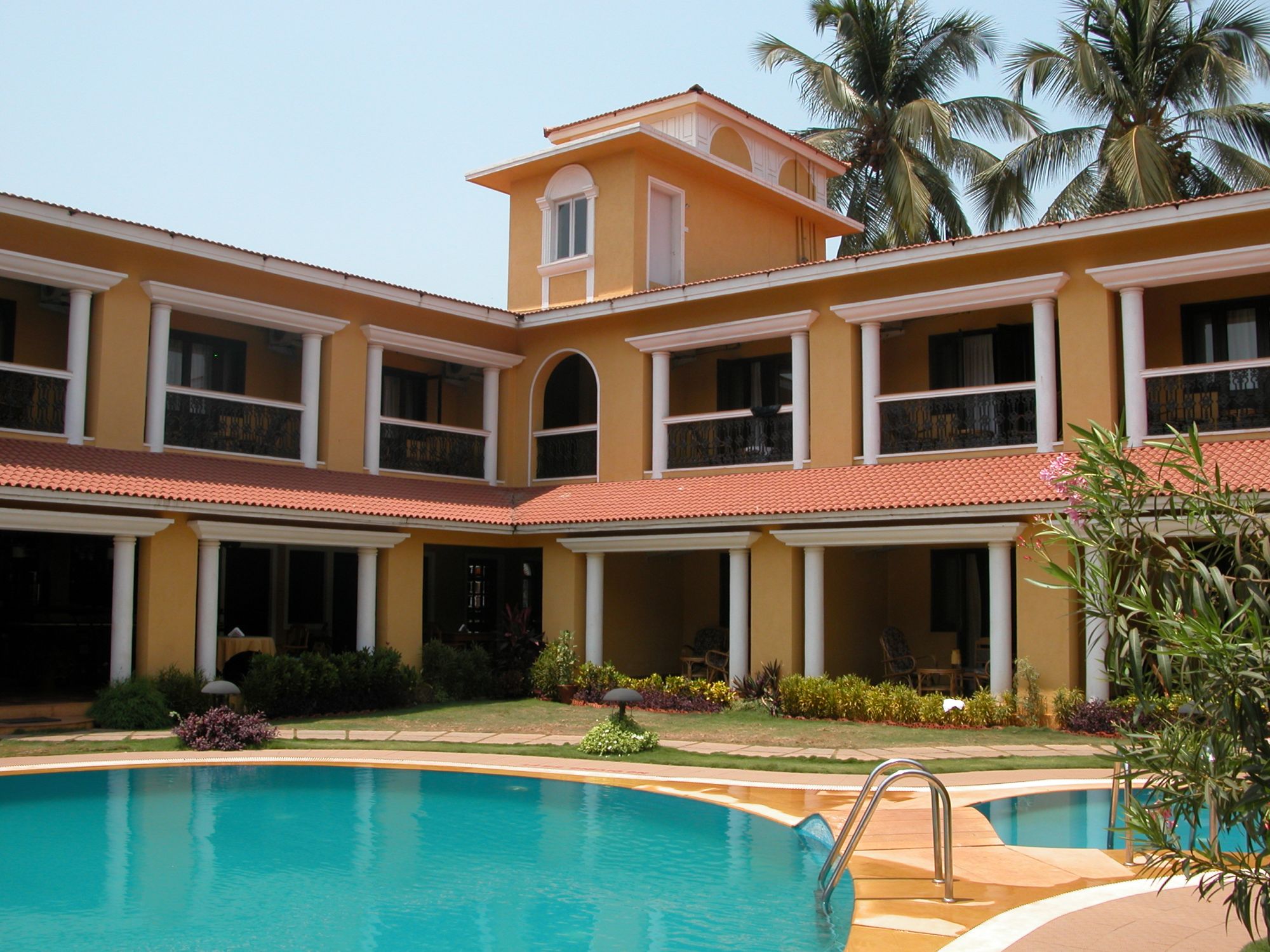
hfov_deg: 52.6
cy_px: 476
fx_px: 1284
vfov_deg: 40.7
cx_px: 635
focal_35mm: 35
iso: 100
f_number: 6.3
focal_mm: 9
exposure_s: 1/286
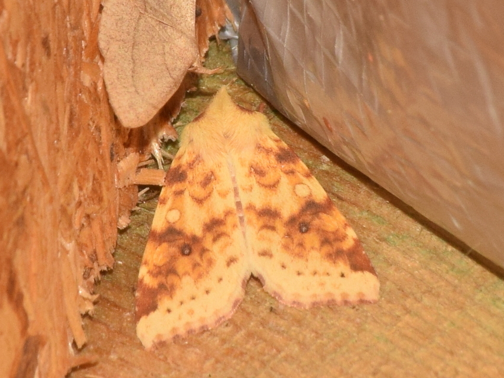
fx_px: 3320
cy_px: 188
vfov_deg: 6.5
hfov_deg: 8.7
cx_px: 255
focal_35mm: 228
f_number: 14
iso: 400
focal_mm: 140
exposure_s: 1/200
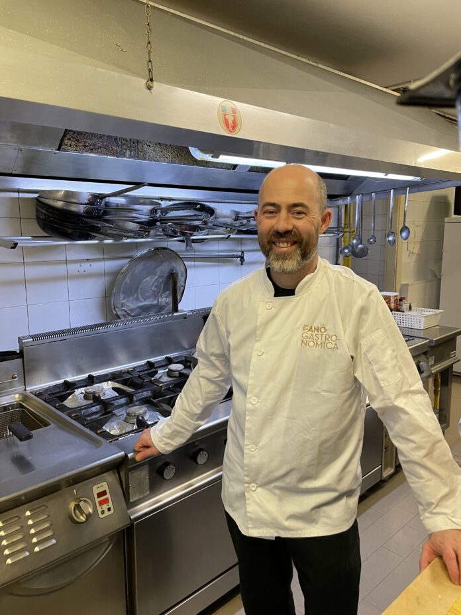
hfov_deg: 53.1
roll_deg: +0.7
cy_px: 308
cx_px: 230
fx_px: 462
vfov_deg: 67.3
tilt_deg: -7.9
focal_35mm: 26
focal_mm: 4.2
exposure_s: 1/50
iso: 160
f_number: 1.6
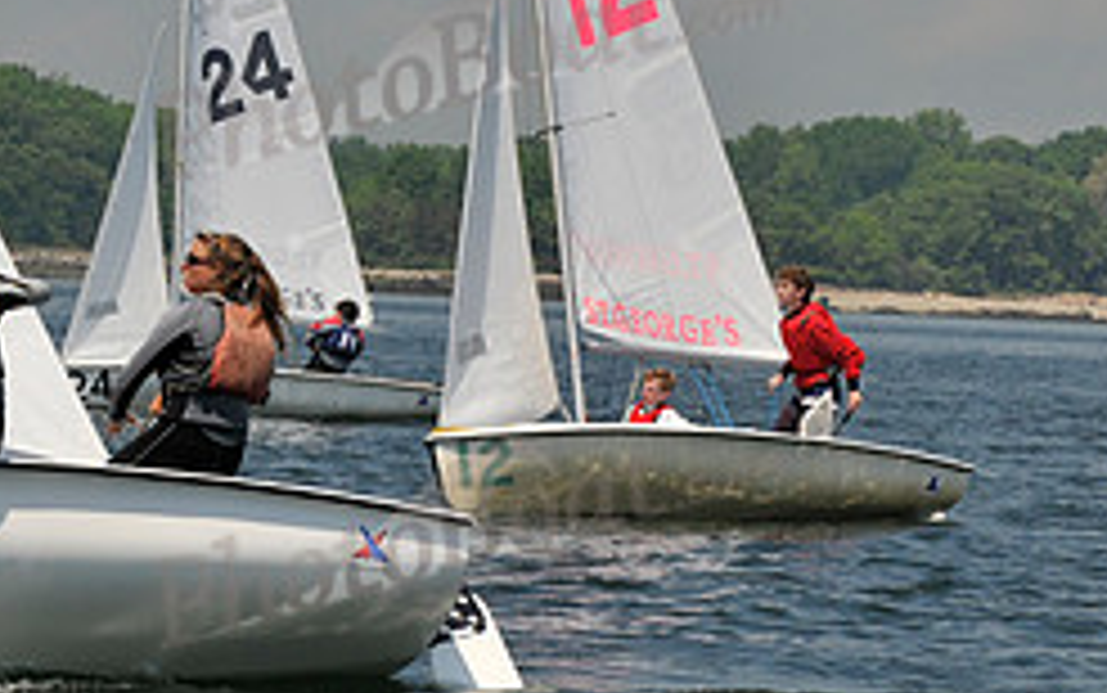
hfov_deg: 6.7
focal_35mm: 310
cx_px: -81
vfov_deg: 4.2
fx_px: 9357
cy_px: 362
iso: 200
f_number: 9
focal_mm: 86
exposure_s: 1/1000
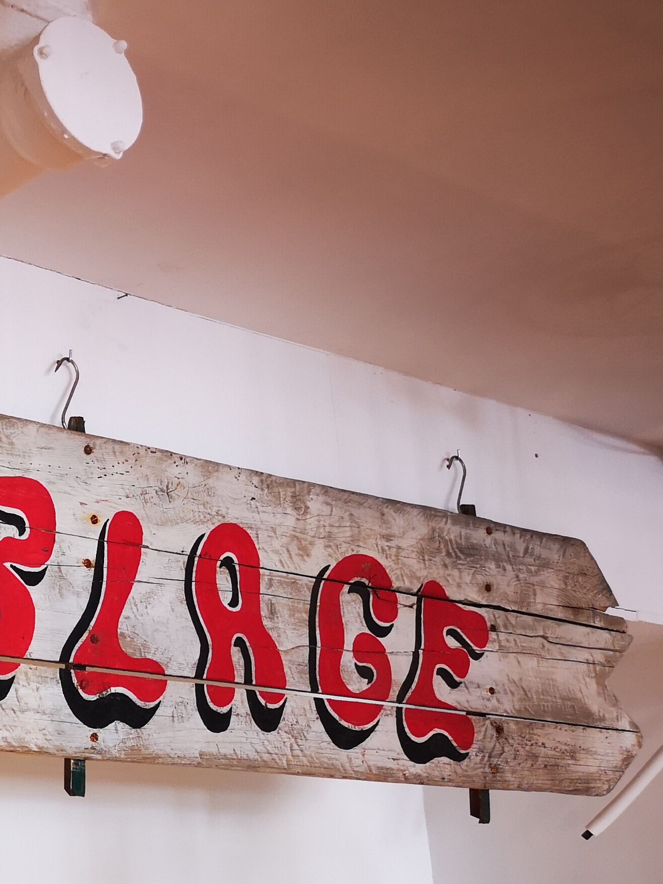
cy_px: 567
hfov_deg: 23.0
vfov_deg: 34.1
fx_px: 1430
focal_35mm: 56
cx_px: -213
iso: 200
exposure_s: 1/50
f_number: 1.8
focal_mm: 3.95
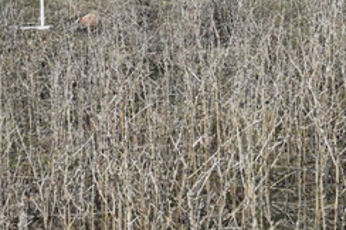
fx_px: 1286
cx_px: 17
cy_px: -64
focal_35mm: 134
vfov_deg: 10.0
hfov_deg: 15.1
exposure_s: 1/500
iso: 200
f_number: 11
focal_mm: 34
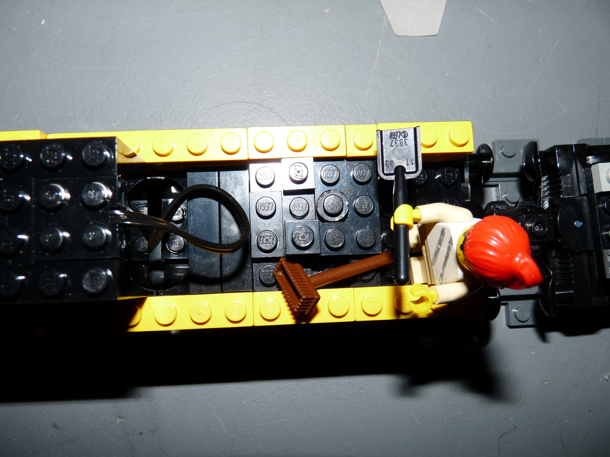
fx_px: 476
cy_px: 228
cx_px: 305
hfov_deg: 65.3
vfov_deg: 51.4
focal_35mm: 27
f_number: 4
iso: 100
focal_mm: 4.8
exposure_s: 1/125
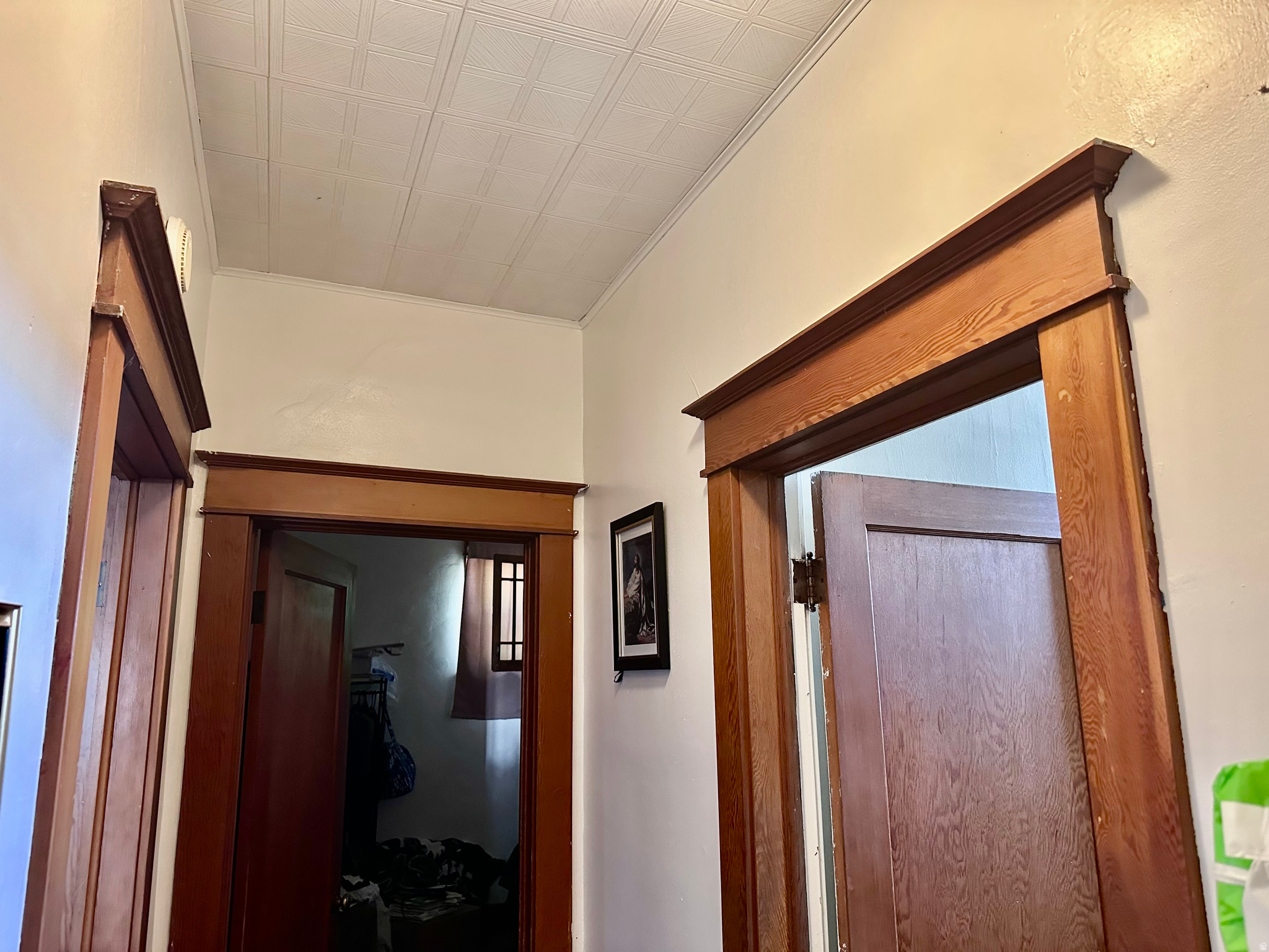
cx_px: 634
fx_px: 880
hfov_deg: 71.6
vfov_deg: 56.8
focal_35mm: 24
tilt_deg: +11.6
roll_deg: +0.2
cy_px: 476
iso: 640
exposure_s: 1/40
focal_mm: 6.86
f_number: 1.78
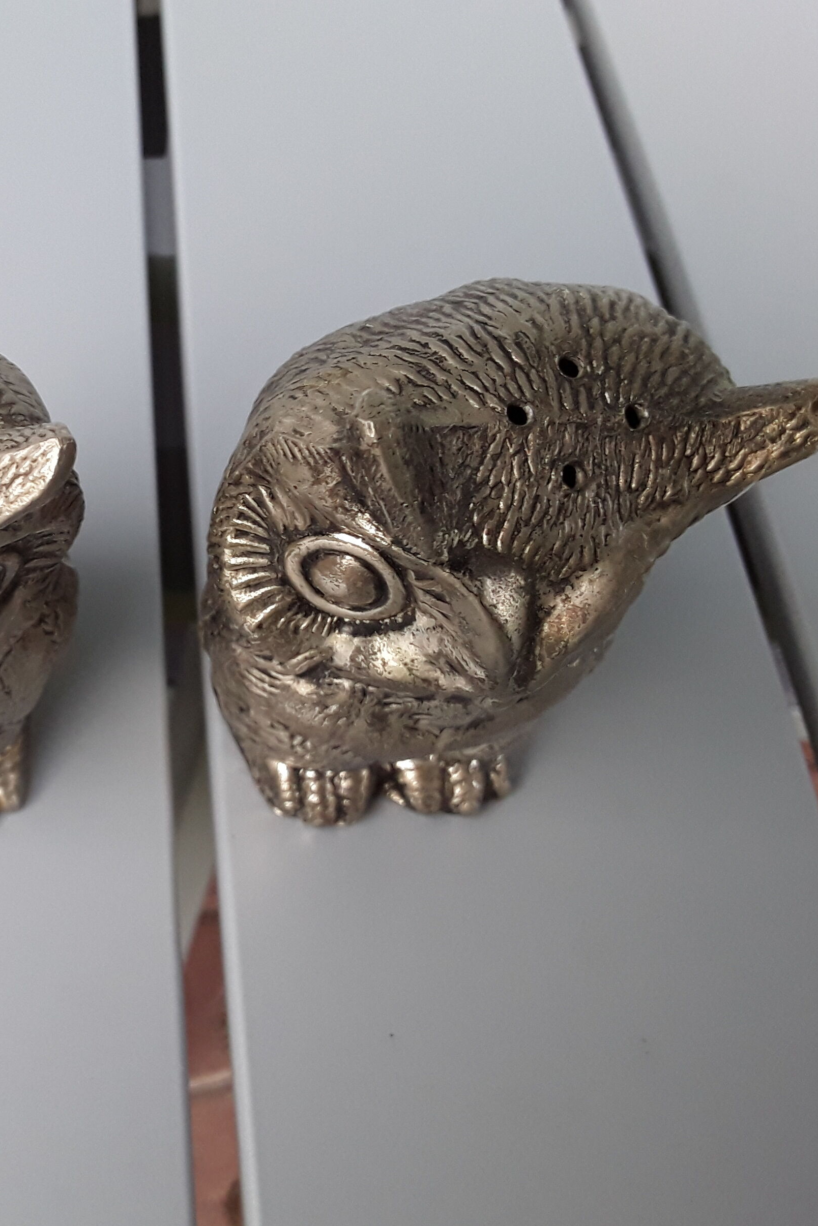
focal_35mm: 38
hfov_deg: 32.4
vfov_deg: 50.7
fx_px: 1295
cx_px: 7
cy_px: 618
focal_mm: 2.91
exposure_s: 1/100
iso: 80
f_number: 1.9
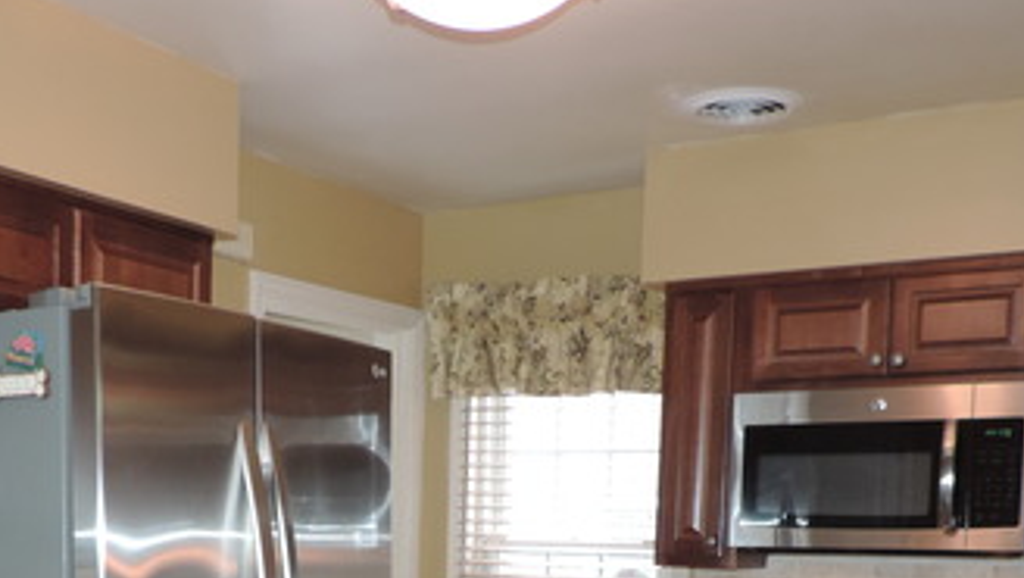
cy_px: 690
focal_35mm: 51
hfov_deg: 40.3
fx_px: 1386
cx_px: 387
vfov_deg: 21.8
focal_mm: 4.3
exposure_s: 1/30
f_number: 3
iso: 200
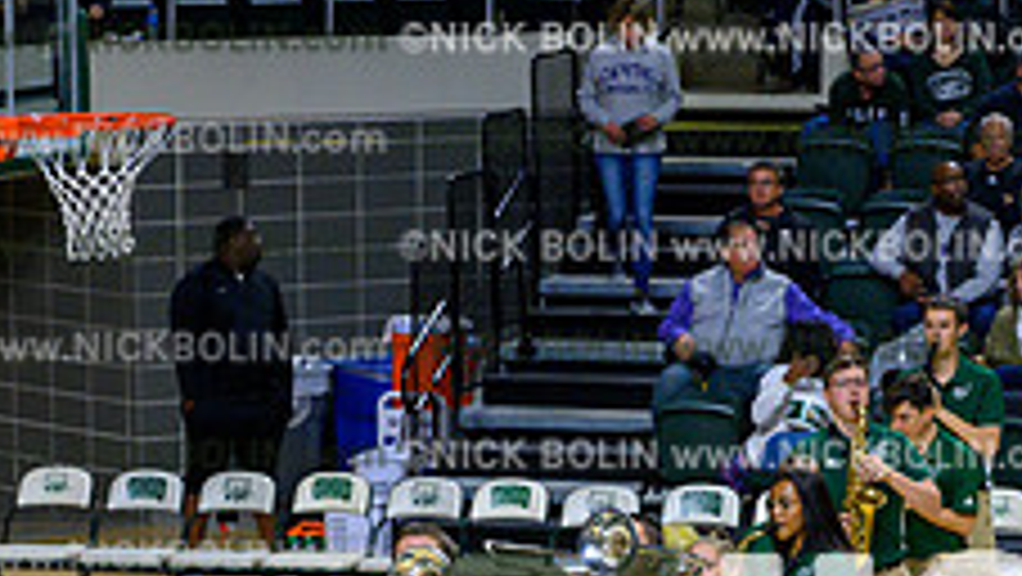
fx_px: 5071
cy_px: 767
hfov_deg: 11.5
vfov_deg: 6.4
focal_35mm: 187
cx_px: 743
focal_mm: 70
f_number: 4.5
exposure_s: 1/800
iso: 3200
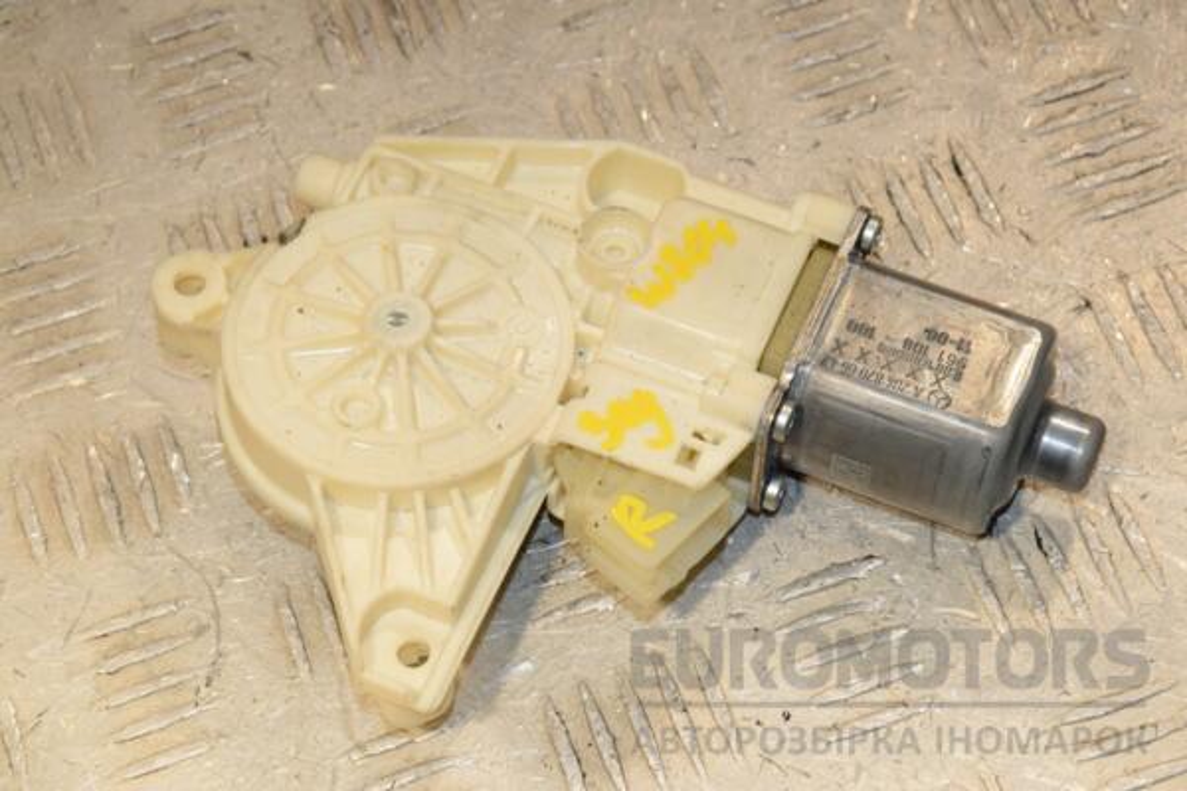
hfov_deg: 20.6
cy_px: 396
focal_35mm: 99
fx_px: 3264
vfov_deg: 13.8
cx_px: 594
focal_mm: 66
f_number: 9
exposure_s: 1/200
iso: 800
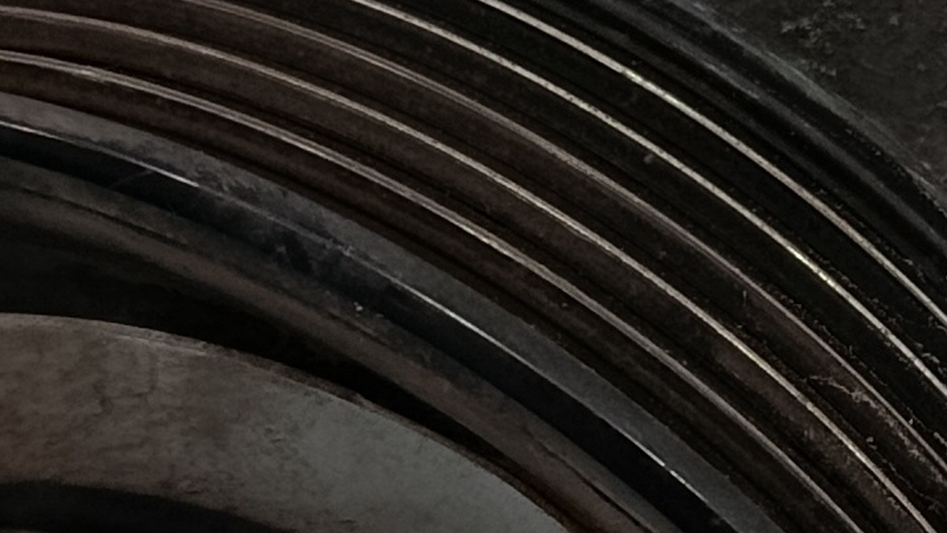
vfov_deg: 8.3
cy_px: 147
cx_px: 962
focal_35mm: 146
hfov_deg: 14.5
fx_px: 3667
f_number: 1.7
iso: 1007
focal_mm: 5.24
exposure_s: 1/100
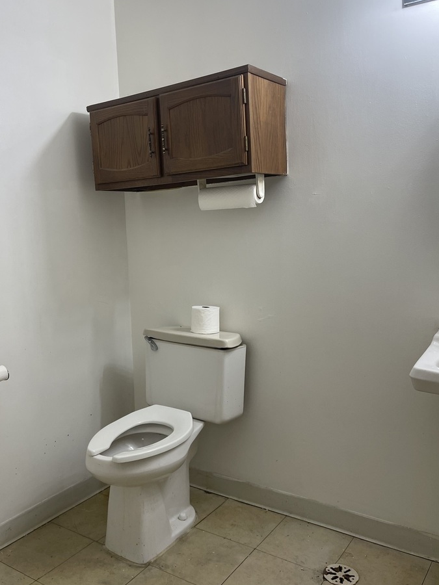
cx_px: 196
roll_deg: +2.5
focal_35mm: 30
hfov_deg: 46.7
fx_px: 507
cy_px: 290
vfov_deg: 60.0
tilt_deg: -5.8
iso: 80
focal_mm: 5.1
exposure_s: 1/120
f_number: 1.6
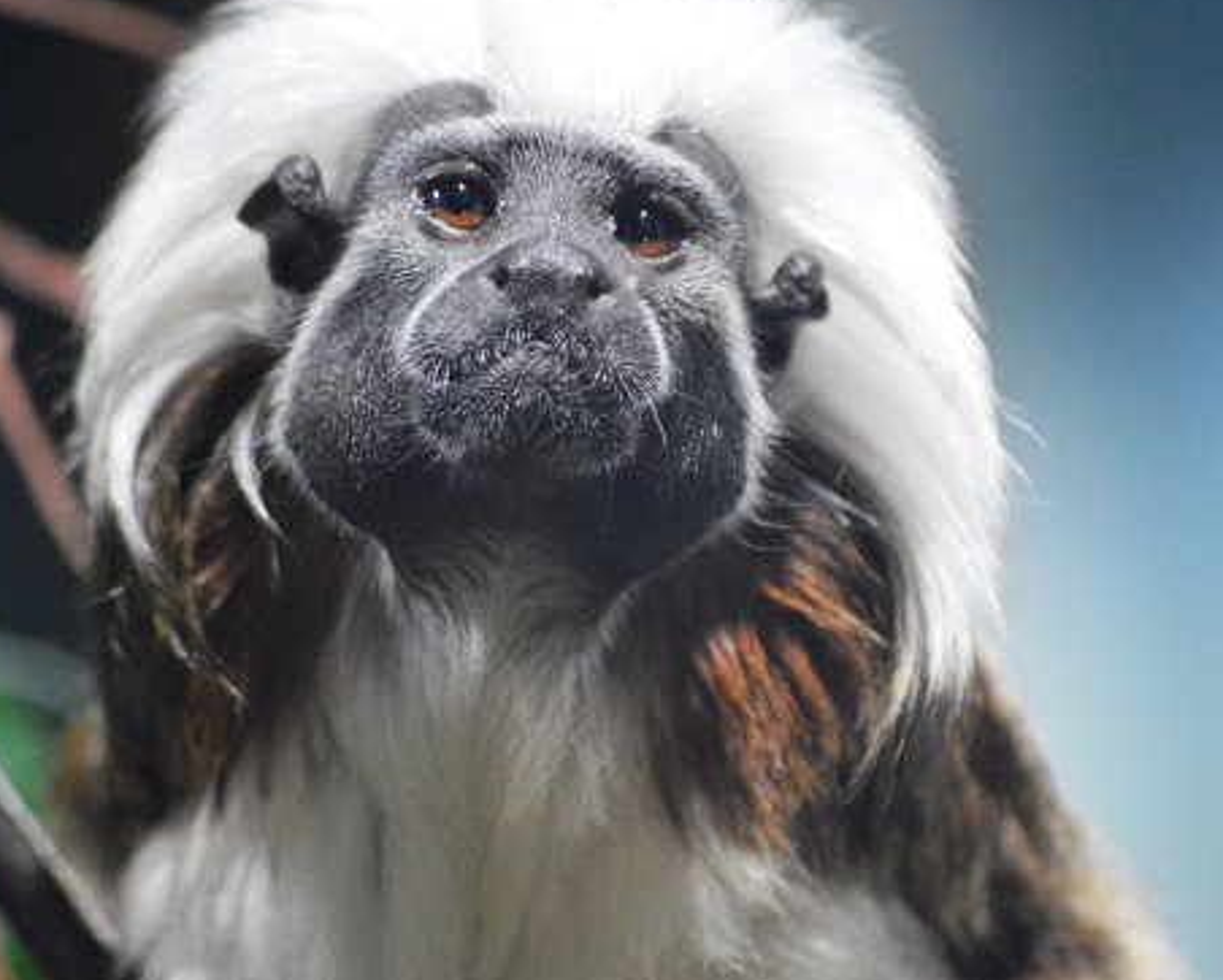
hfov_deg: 5.1
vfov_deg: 4.1
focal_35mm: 381
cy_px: 467
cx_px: 666
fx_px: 13797
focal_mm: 200
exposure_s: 1/125
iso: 3200
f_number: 5.6
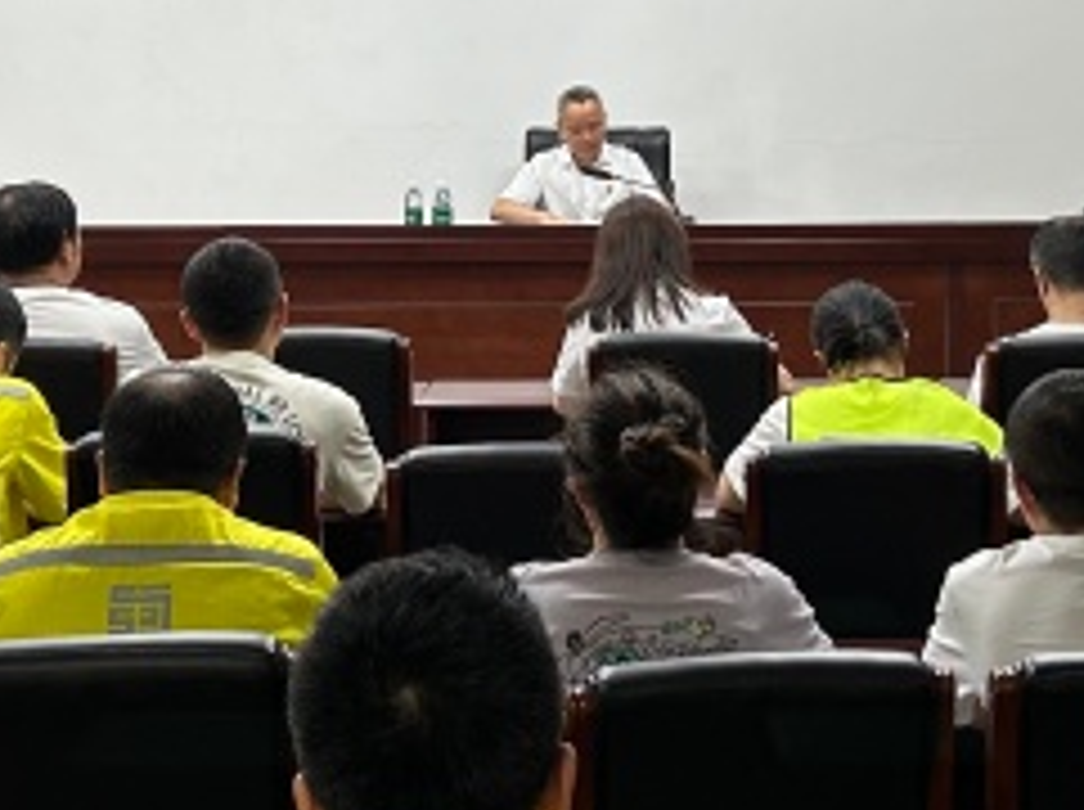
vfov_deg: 17.9
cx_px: 526
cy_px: 86
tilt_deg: -1.9
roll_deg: +0.0
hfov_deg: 24.2
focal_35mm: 81
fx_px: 2533
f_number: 1.5
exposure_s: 1/117
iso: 100
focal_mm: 5.7
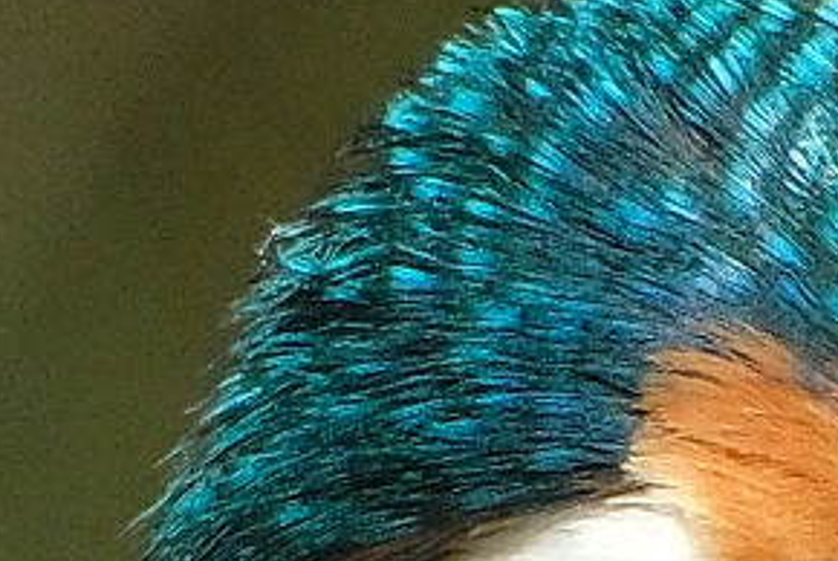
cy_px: 1252
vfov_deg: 0.2
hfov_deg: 0.3
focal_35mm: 6968
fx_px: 162359
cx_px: 753
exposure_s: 1/2000
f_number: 8
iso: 1600
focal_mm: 600
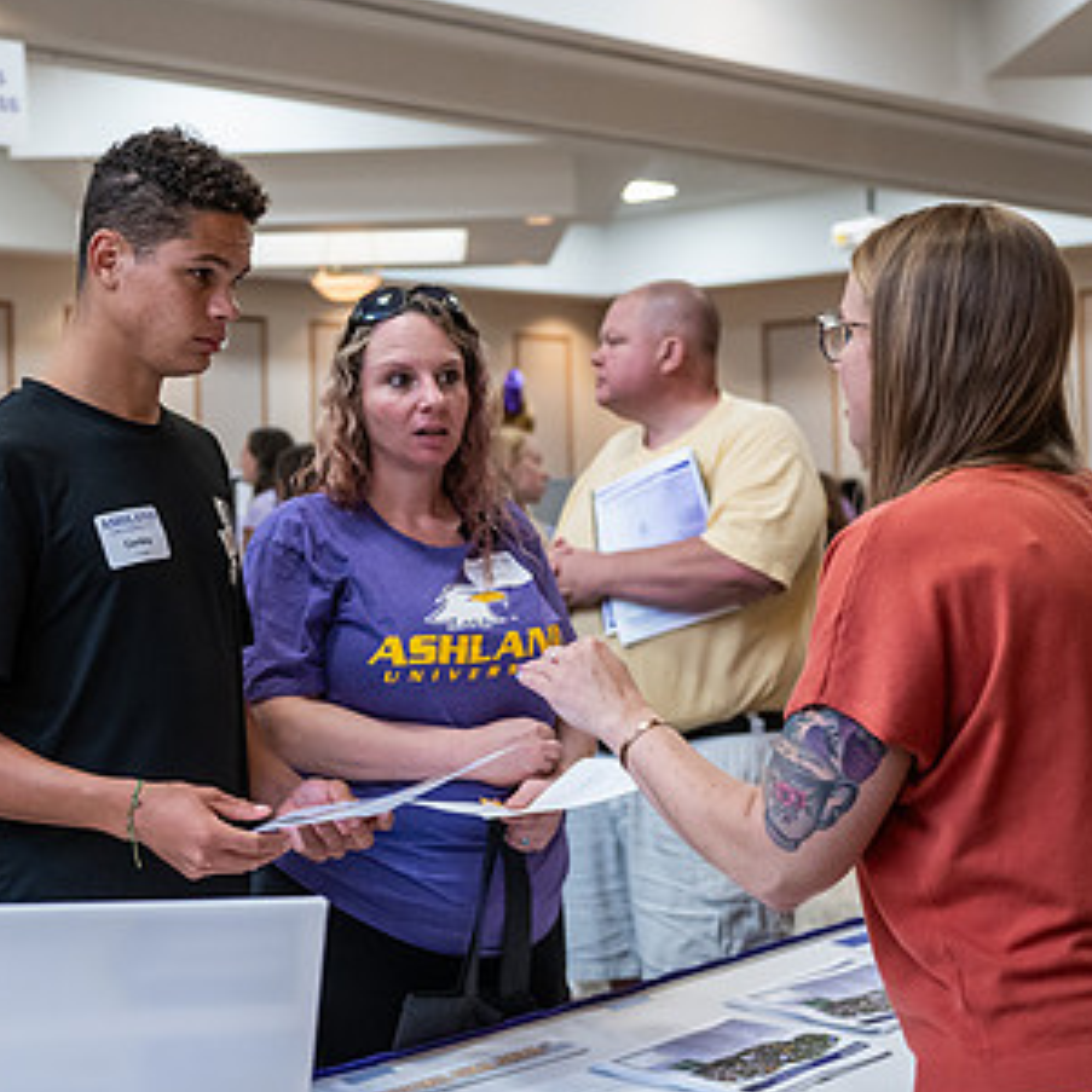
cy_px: 473
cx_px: 250
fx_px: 2106
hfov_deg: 28.6
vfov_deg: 29.0
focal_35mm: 59
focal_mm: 36
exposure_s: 1/200
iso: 2000
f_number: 2.8
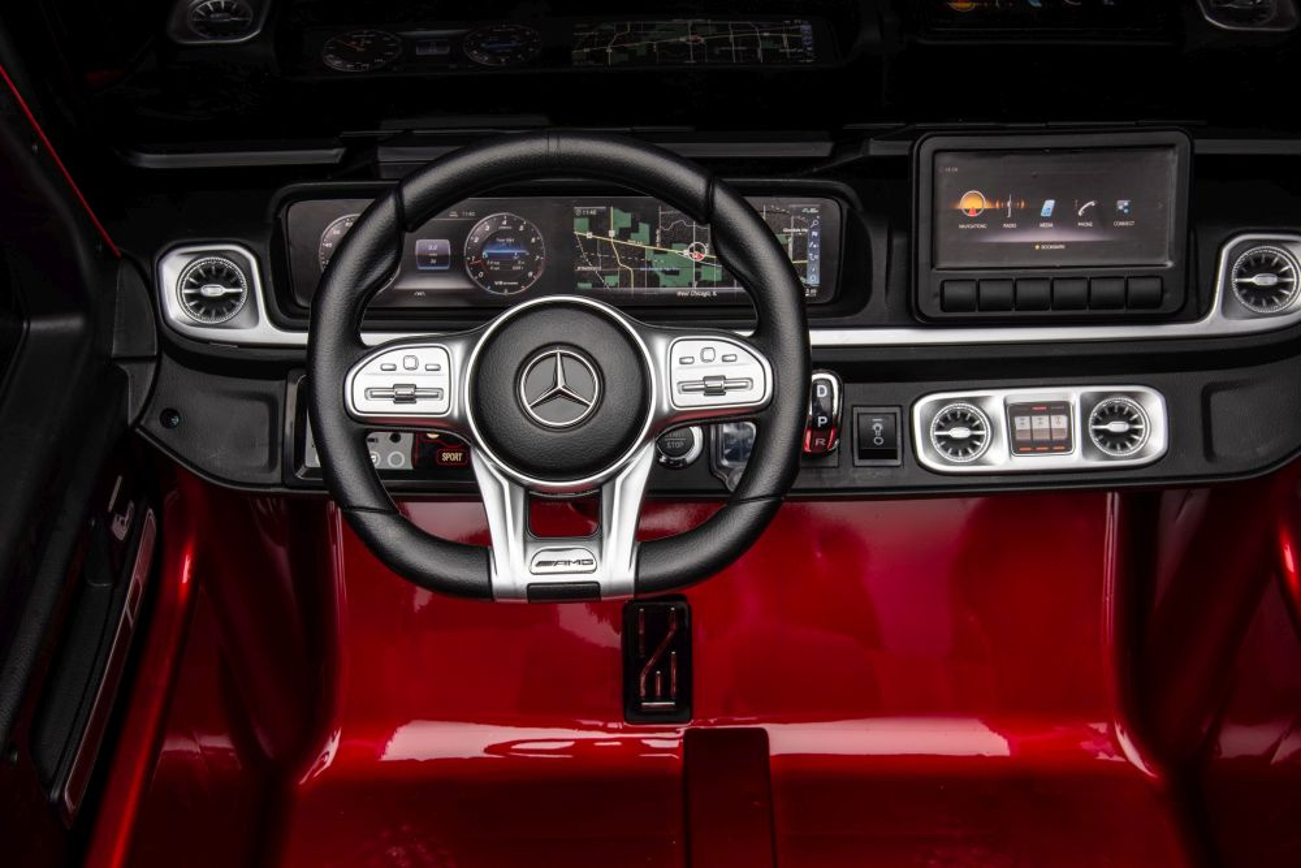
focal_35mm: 46
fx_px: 1663
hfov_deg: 42.7
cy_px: 434
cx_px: 650
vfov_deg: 29.3
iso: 100
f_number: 14
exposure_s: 1/125
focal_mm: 46
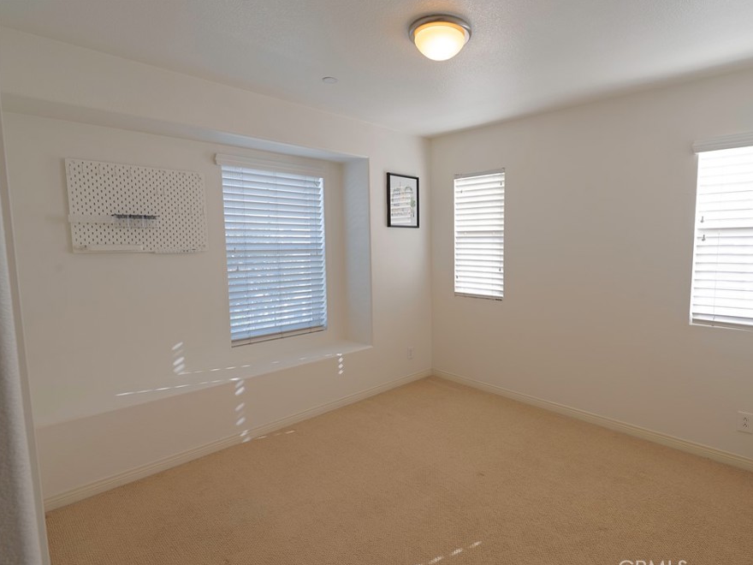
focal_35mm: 19
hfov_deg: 84.0
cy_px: 289
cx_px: 435
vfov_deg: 68.7
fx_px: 413
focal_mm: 17
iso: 400
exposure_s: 1/25
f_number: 8
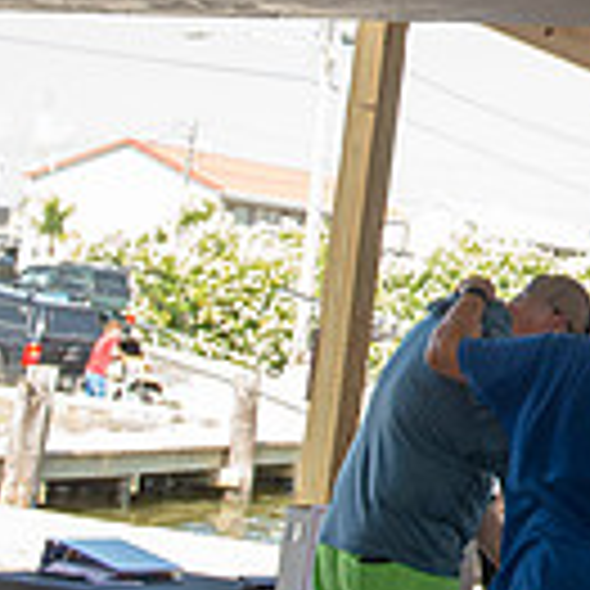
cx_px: 887
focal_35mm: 117
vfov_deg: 14.6
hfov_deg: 14.0
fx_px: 2256
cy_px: -23
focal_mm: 31
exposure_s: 1/200
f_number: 5
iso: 200
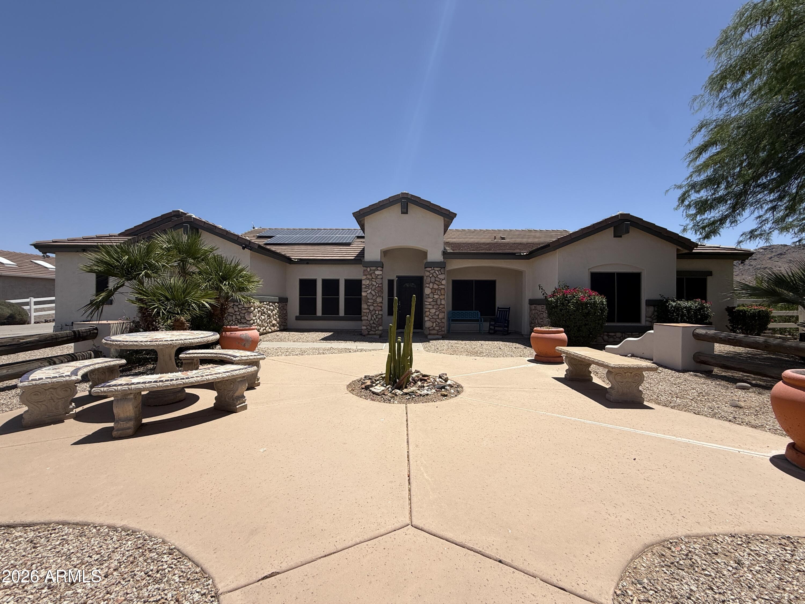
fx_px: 326
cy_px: 302
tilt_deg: +0.0
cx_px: 402
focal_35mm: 14
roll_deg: +0.1
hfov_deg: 102.1
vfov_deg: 85.7
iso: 32
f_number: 2.2
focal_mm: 2.22
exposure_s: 1/1698
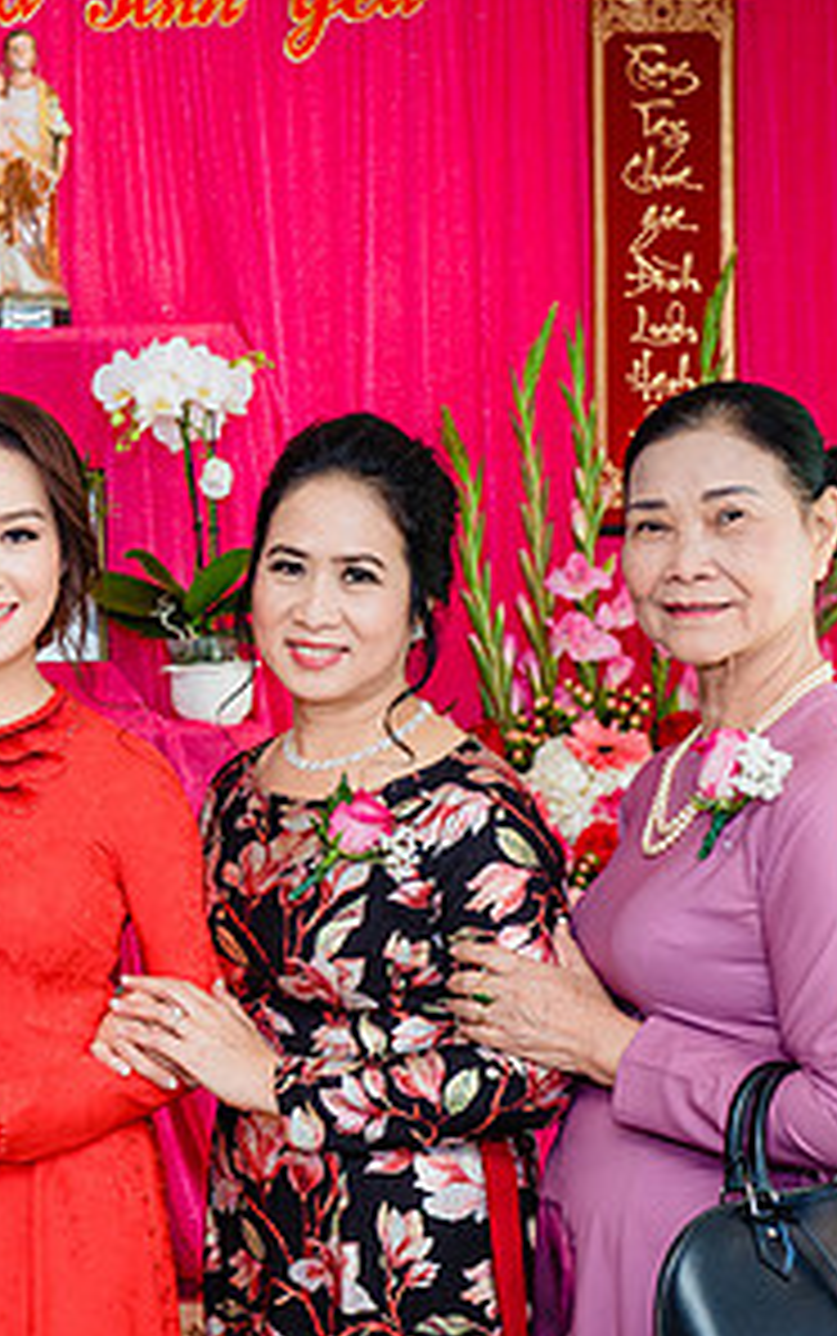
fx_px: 2624
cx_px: -156
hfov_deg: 17.3
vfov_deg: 28.4
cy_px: 883
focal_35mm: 72
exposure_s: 1/160
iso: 800
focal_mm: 34
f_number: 4
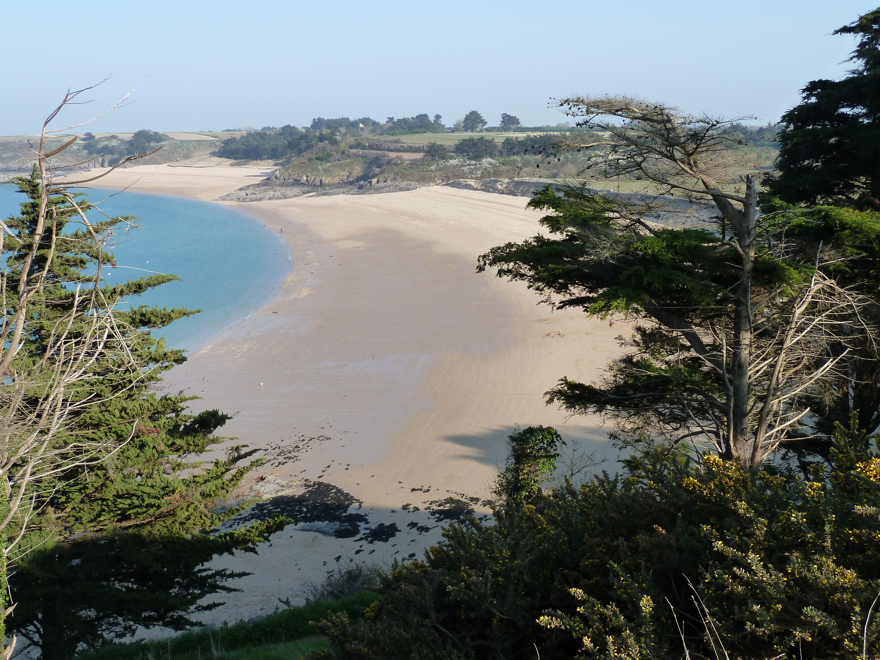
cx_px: 440
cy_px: 330
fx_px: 890
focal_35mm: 35
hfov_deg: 52.6
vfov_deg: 40.7
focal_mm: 5.7
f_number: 4
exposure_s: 1/400
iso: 125
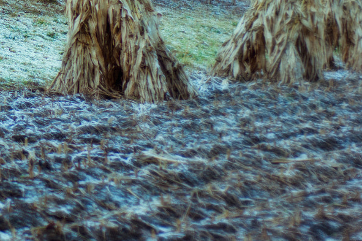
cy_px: -63
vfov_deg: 6.7
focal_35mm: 203
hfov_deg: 10.0
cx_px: -94
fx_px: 2040
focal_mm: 50
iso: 200
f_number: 2
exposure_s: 1/750
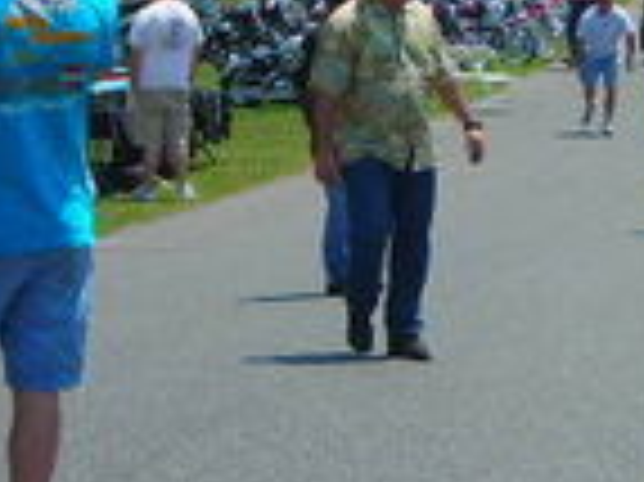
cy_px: -50
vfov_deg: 6.9
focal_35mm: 215
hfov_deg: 9.2
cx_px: 455
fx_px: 3997
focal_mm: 12.7
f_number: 4.2
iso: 50
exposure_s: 1/420
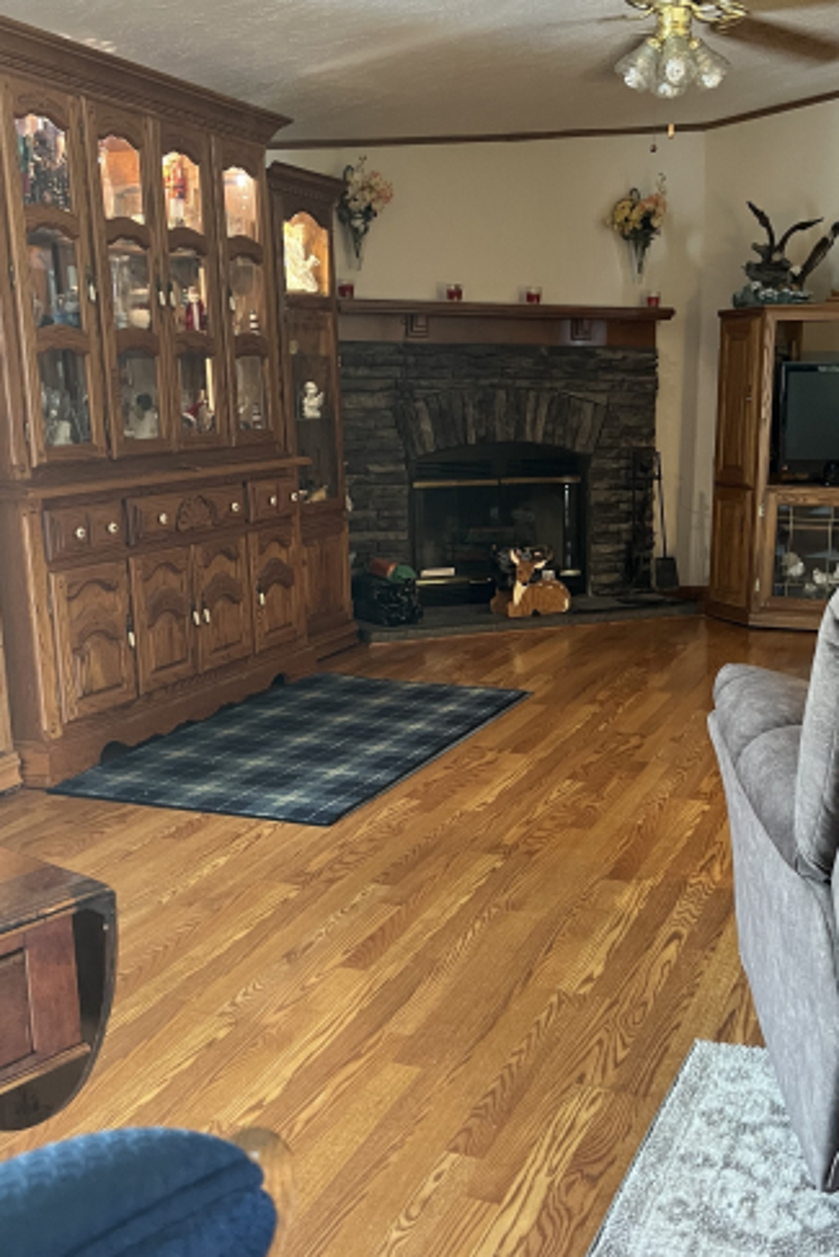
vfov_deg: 51.9
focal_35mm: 37
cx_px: 536
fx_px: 1292
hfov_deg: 35.7
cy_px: 643
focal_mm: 5.7
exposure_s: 1/40
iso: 500
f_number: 1.5
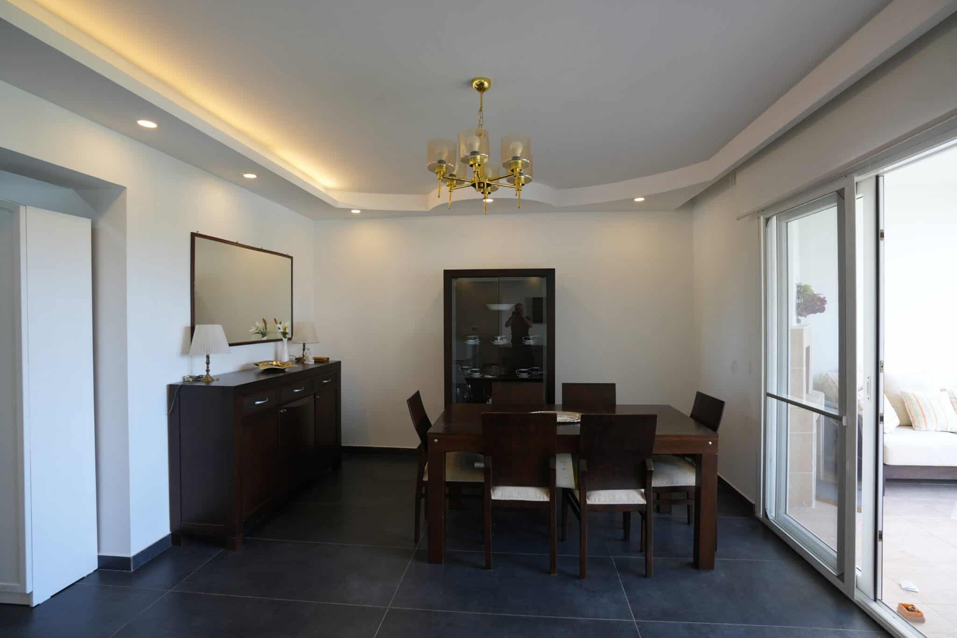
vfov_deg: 70.4
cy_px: 319
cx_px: 478
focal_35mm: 17
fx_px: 452
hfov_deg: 93.3
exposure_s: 1/60
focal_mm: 17
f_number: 4
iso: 320
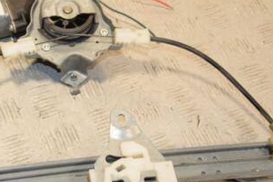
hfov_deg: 23.2
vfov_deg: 15.7
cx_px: 77
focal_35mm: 87
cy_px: 114
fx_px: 660
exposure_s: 1/200
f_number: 8
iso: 800
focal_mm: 30
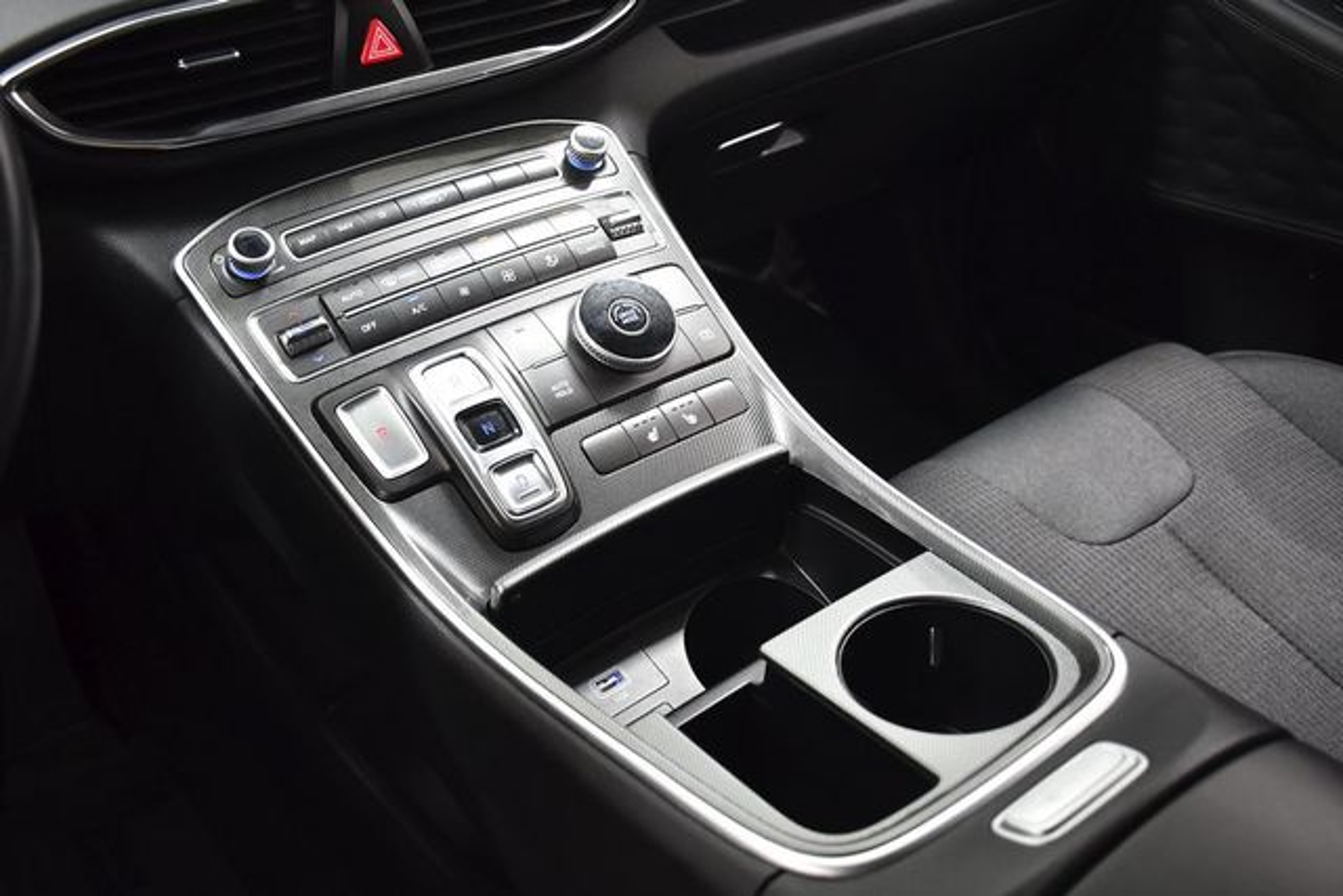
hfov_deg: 53.1
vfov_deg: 36.9
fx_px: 1343
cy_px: 448
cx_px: 672
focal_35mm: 36
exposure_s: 1/100
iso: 1250
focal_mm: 24
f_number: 4
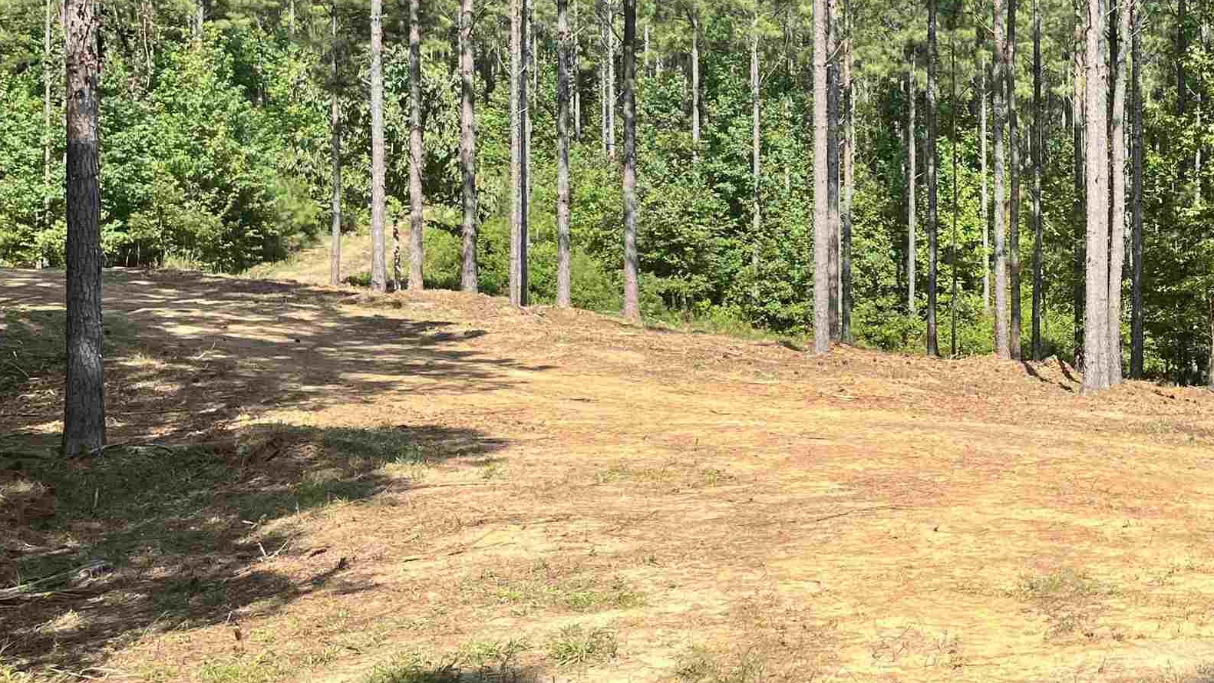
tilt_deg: +0.0
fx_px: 1771
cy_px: 322
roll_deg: +0.3
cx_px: 1147
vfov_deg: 21.8
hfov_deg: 35.1
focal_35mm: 55
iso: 50
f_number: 1.6
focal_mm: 5.1
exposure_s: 1/1339
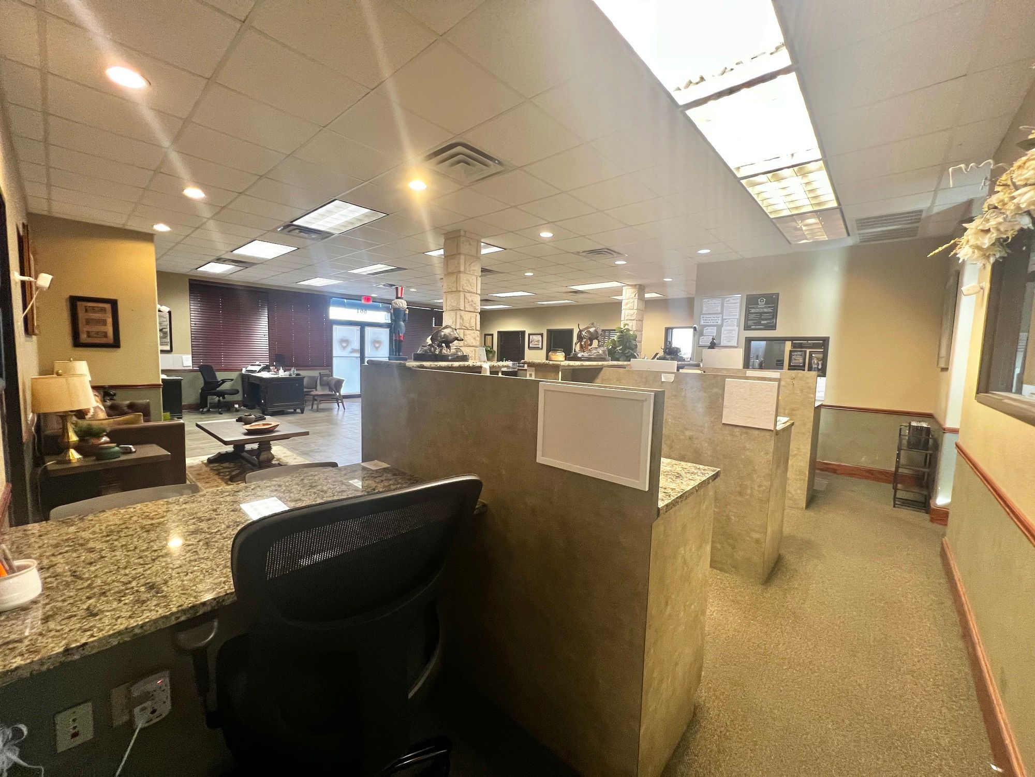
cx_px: 518
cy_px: 388
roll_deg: -1.7
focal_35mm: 13
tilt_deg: -5.7
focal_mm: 1.57
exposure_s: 1/60
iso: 250
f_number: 1.8
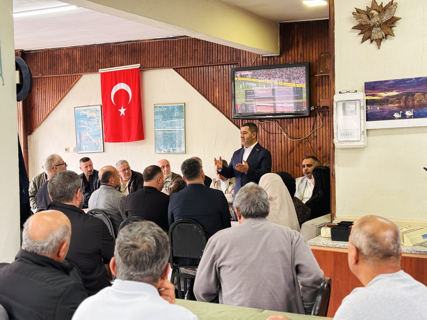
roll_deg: +0.7
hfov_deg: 39.7
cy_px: 160
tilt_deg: -1.3
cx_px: 214
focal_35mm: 48
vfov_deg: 30.3
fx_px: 592
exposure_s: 1/60
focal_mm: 6.76
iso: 125
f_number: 1.78
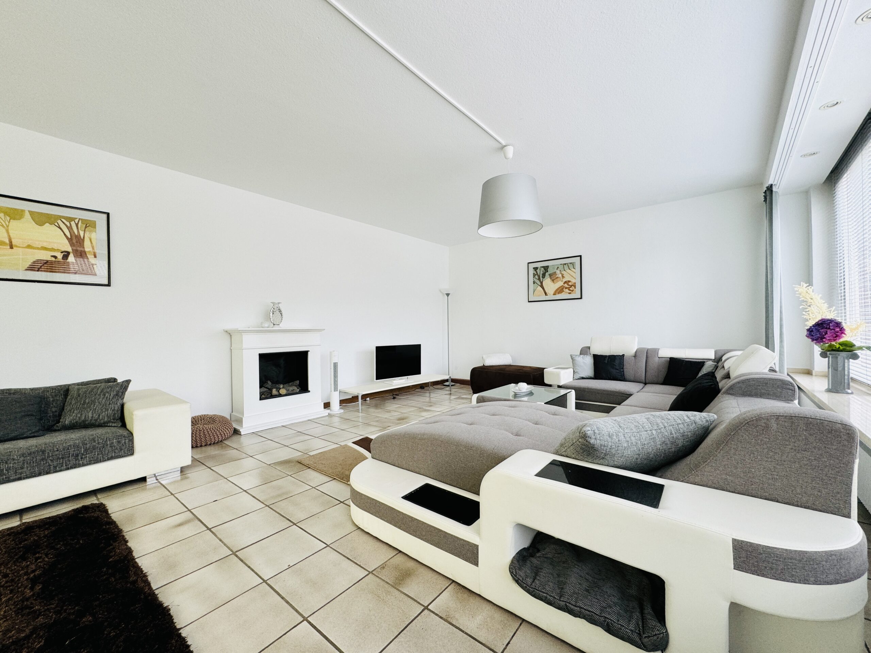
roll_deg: +0.5
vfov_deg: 85.7
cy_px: 326
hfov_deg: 102.1
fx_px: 352
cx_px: 436
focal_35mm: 14
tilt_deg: +1.2
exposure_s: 1/99
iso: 80
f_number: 2.2
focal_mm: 2.22
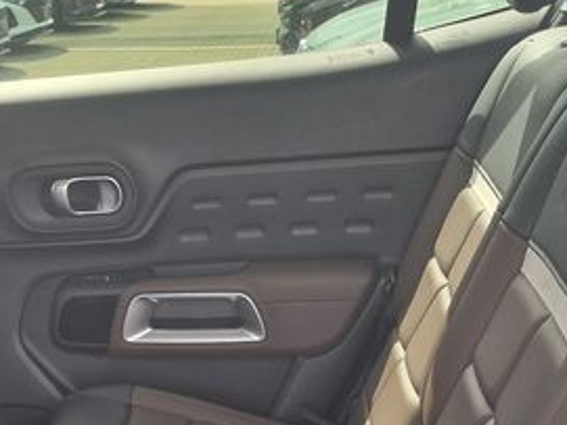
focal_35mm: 68
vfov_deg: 19.3
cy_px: 603
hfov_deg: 28.5
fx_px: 1113
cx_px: 207
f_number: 1.8
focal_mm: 6.4
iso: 100
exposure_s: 1/180
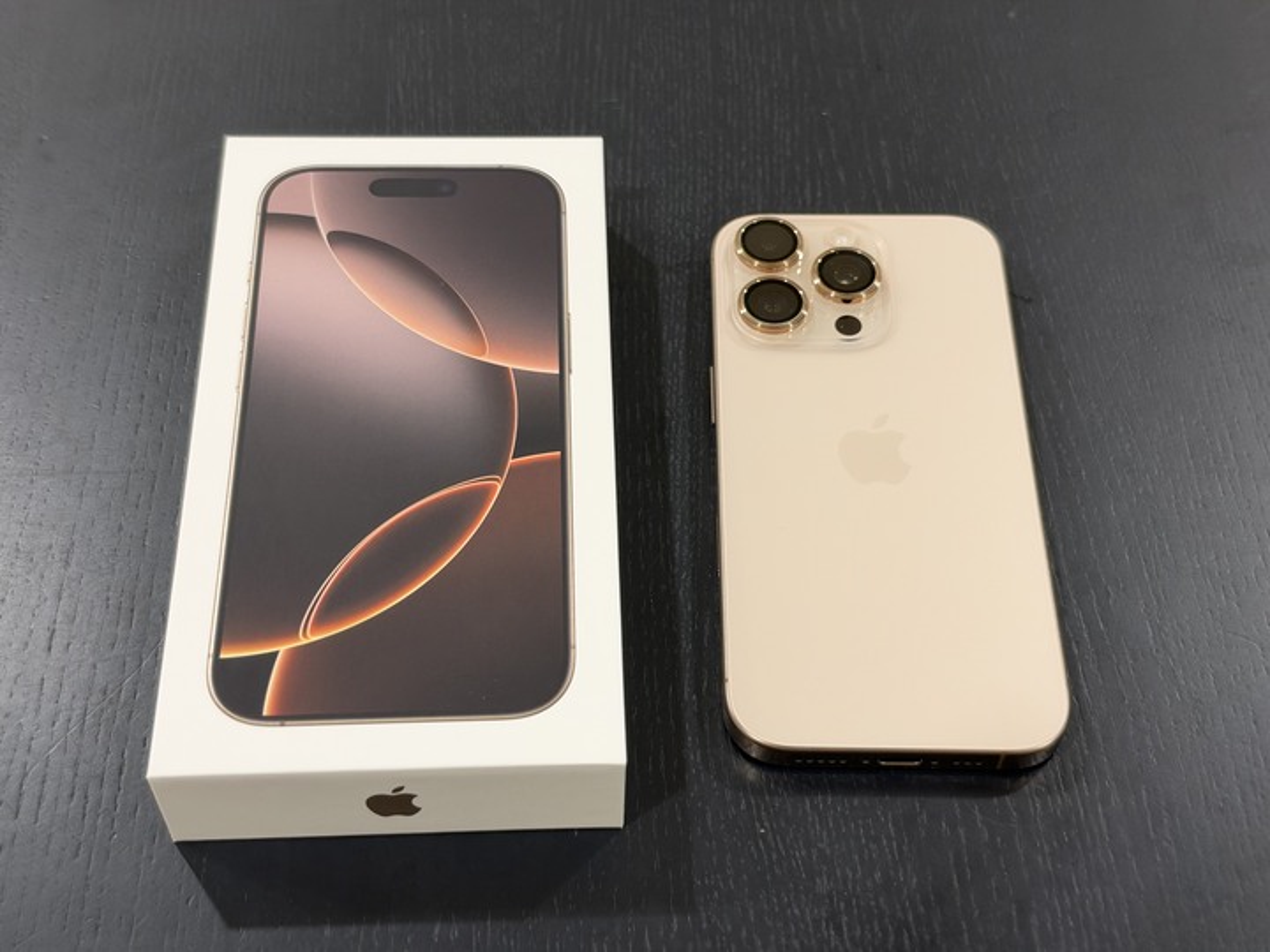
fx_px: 1761
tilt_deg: -54.2
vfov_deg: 30.3
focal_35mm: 48
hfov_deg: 39.7
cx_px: 635
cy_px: 476
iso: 125
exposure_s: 1/60
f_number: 1.48
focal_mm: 6.93
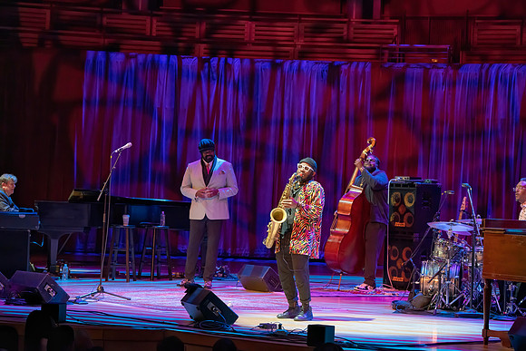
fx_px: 1461
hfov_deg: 20.4
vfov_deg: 13.7
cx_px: 263
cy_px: 176
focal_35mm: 100
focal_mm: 100
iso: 6400
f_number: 5.6
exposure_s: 1/320
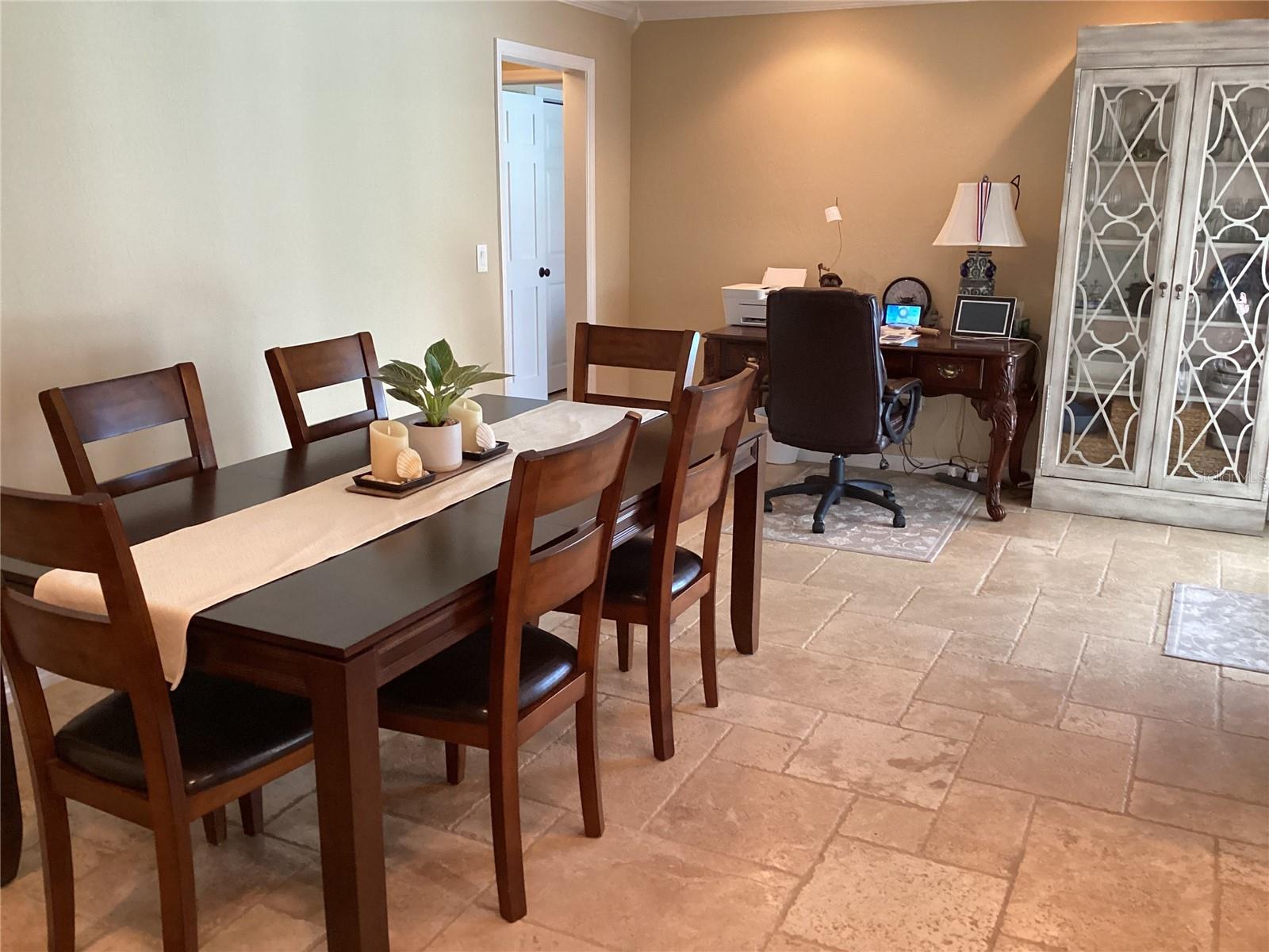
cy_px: 476
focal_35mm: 31
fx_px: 1136
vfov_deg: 45.4
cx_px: 634
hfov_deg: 58.4
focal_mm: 3.3
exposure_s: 1/60
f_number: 2.4
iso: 320
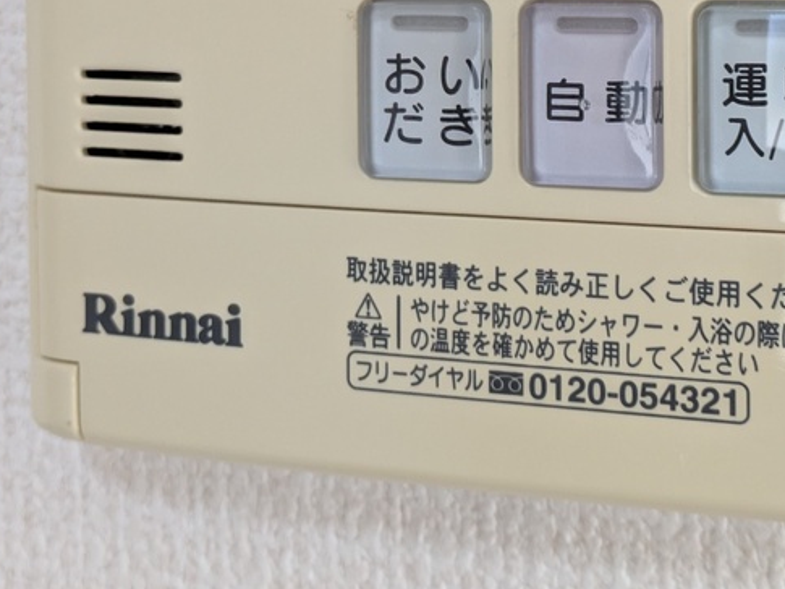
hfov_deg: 19.4
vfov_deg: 14.4
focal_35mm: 101
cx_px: 520
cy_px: 10
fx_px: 2291
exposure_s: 1/120
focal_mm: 5.43
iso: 173
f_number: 1.89
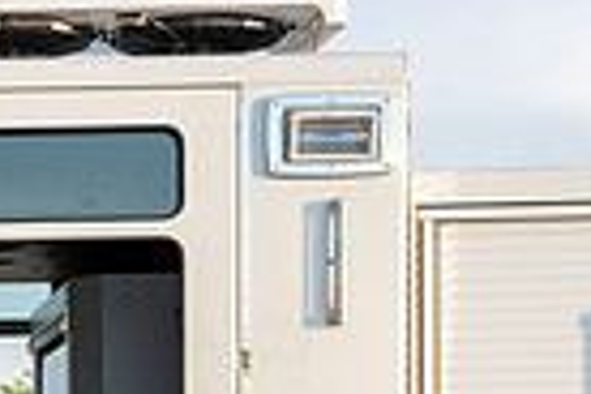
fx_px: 2479
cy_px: 760
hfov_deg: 13.1
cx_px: -184
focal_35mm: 151
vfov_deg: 8.6
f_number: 6.3
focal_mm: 36
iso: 160
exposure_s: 1/60
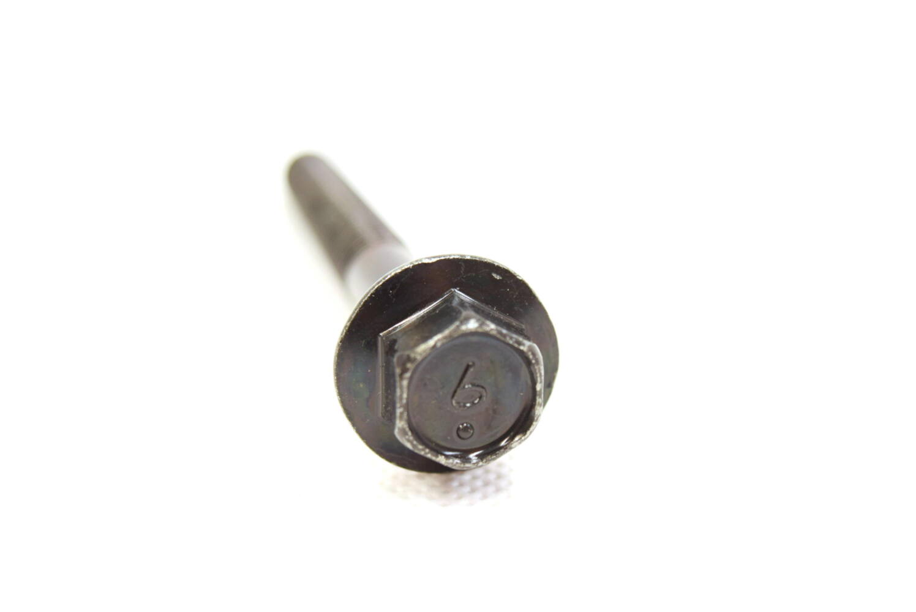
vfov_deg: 21.6
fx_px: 1604
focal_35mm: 63
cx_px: 458
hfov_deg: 31.9
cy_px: 306
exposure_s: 1/125
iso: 400
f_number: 5.6
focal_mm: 42
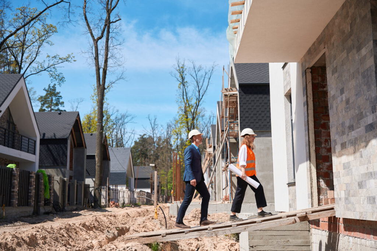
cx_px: 188
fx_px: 464
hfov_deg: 44.2
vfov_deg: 30.3
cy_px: 126
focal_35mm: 44
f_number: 3.2
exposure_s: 1/1250
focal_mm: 44.3
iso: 100
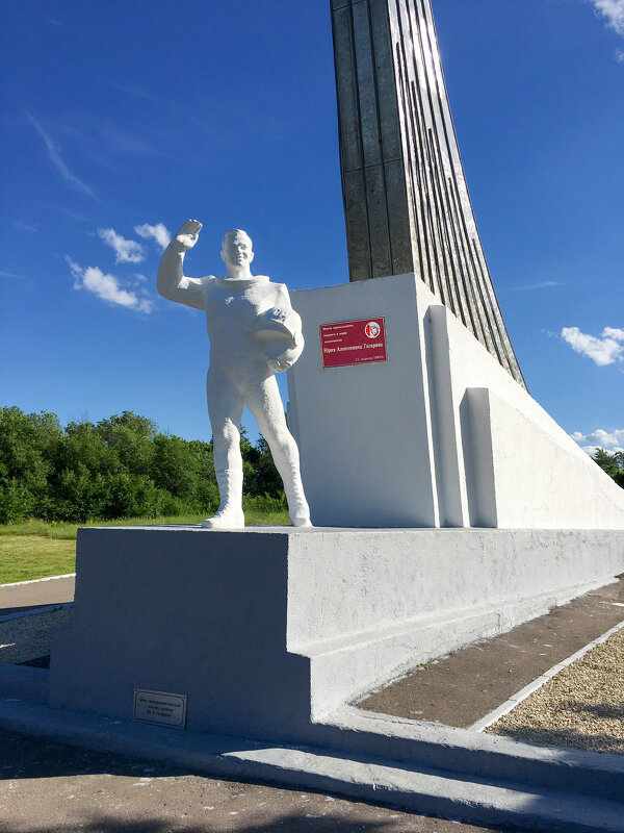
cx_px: 312
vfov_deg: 61.7
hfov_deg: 48.2
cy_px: 416
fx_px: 697
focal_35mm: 29
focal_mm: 4.15
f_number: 2.2
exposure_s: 1/3344
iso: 25
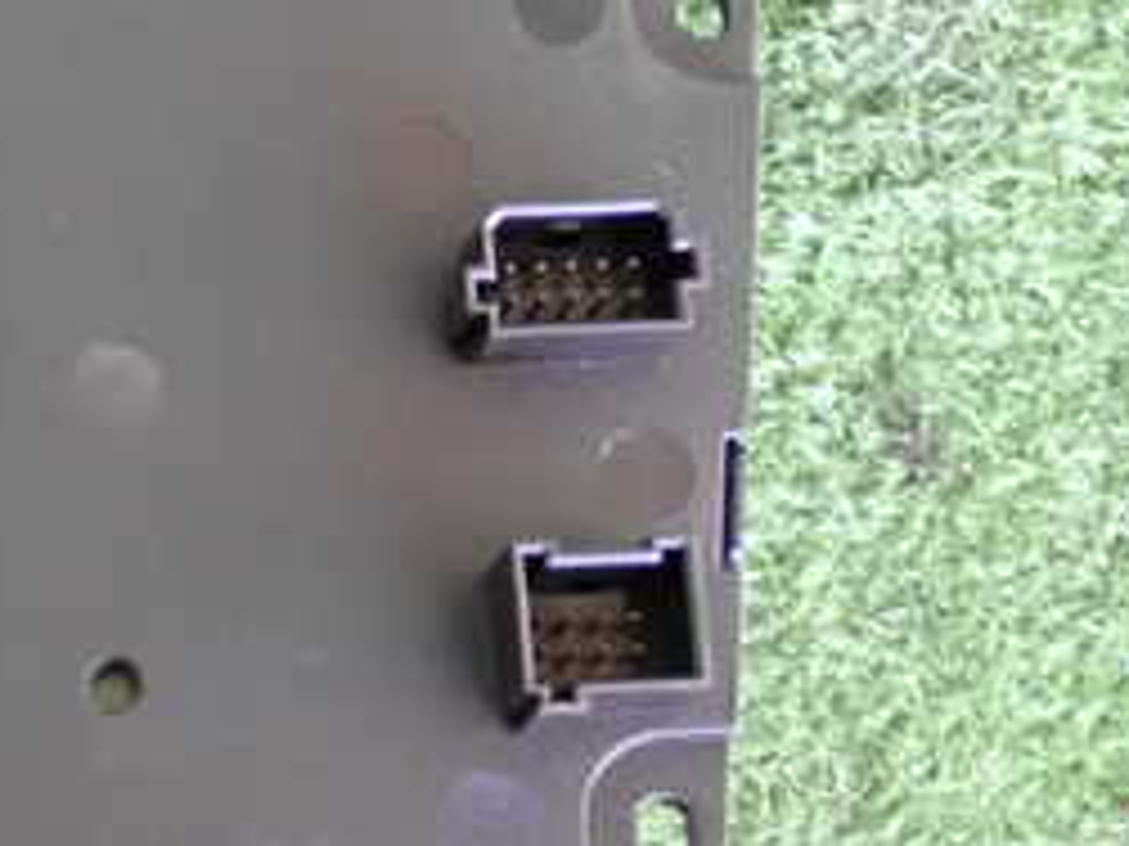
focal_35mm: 129
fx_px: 4205
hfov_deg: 15.1
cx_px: 94
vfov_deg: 11.4
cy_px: 108
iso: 2000
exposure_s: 1/60
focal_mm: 9.65
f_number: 3.3
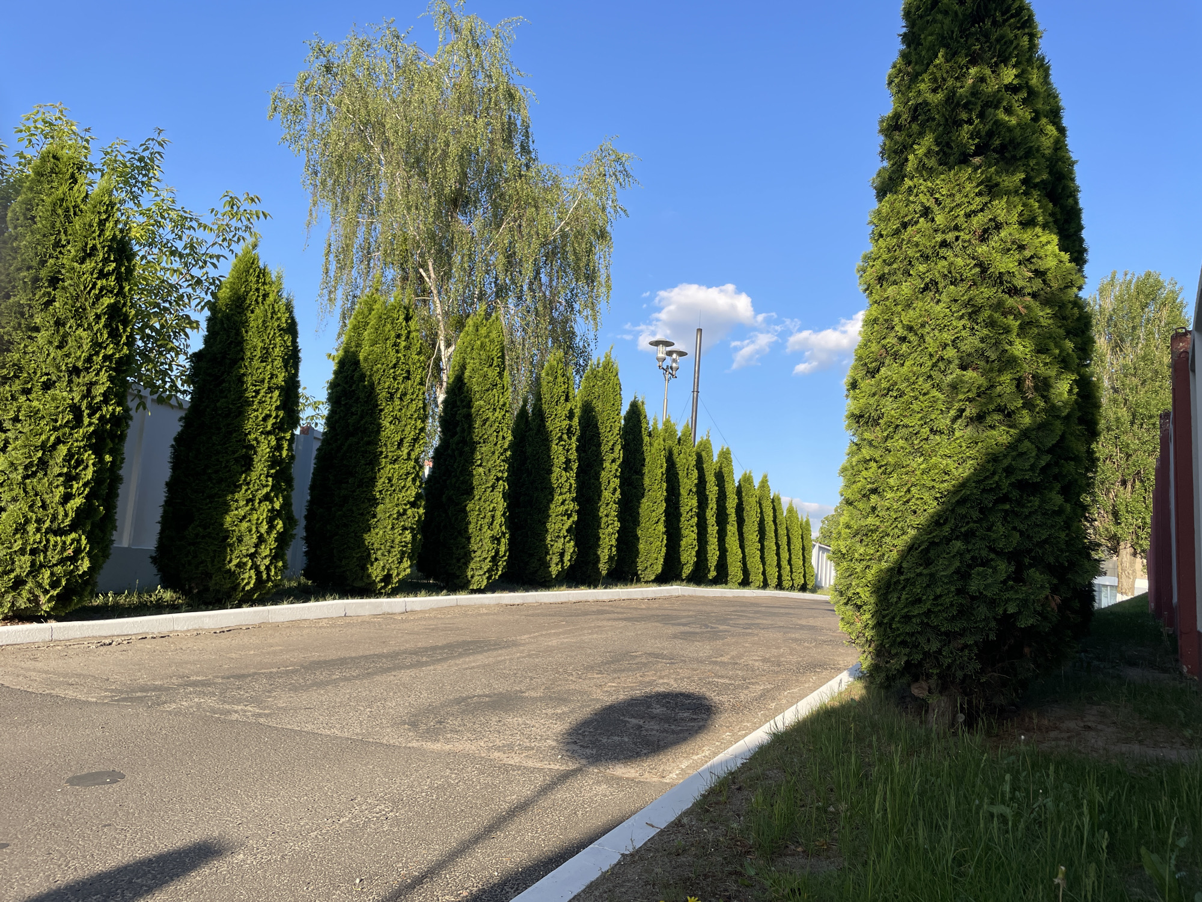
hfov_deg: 67.3
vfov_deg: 53.1
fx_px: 903
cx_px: 601
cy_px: 451
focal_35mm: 26
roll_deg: -4.7
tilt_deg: +10.9
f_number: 1.6
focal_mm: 4.2
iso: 32
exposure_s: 1/1435
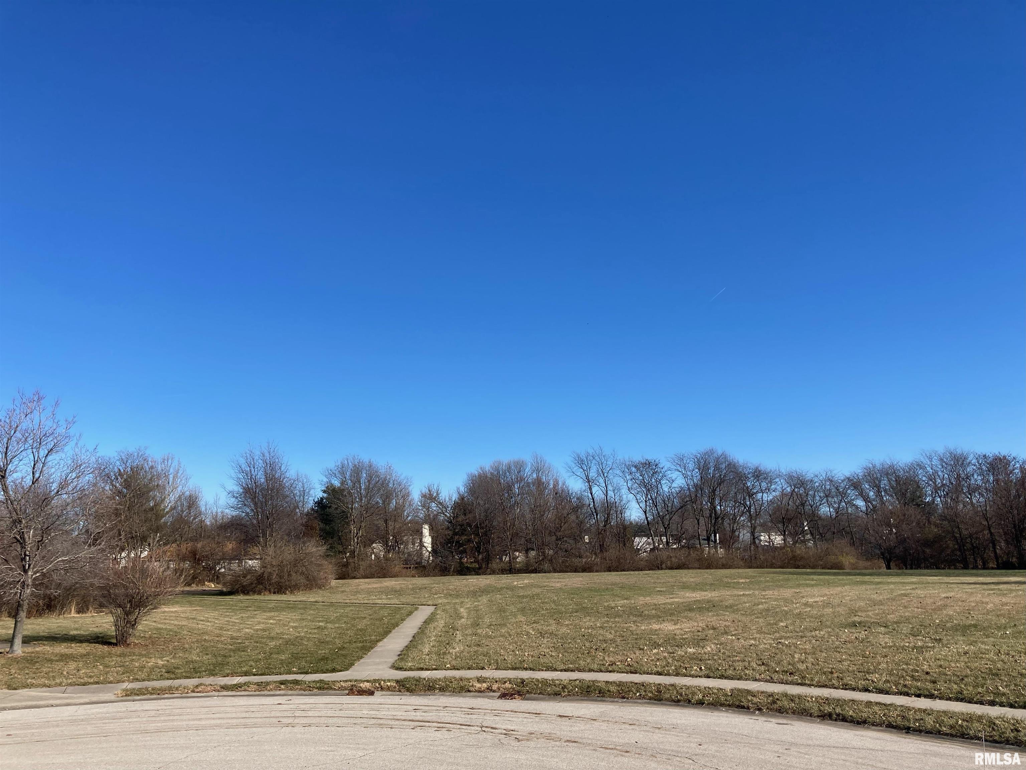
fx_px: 830
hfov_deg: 63.4
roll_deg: +1.3
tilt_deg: +11.4
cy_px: 385
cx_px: 513
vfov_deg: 49.7
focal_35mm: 28
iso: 20
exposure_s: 1/2208
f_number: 1.8
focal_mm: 3.99
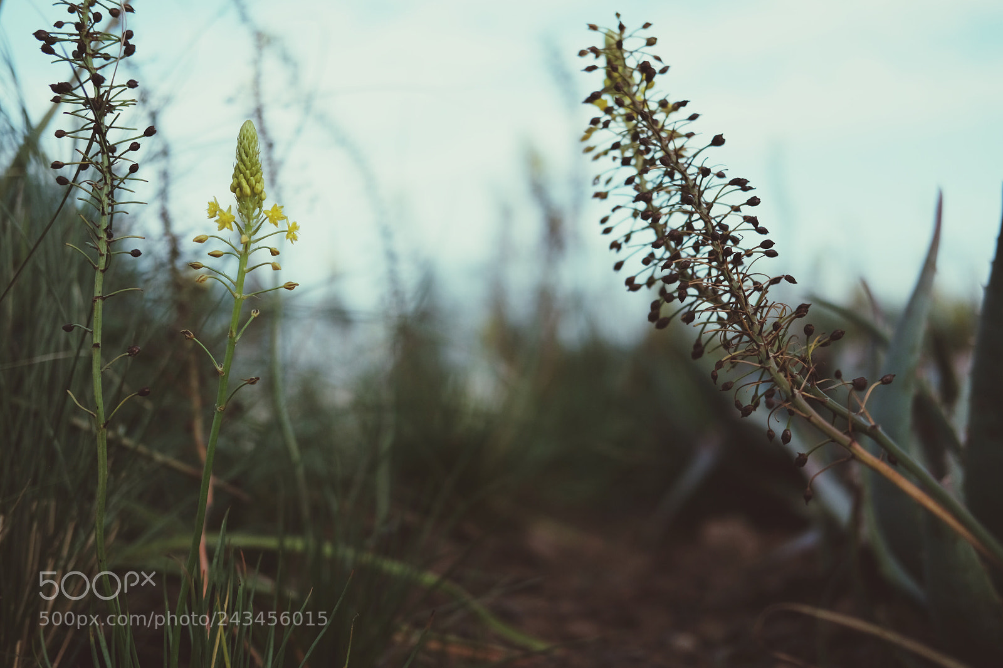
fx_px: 1476
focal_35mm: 53
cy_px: 334
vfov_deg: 25.5
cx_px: 502
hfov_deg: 37.5
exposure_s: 1/4000
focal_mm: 35
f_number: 2
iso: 200
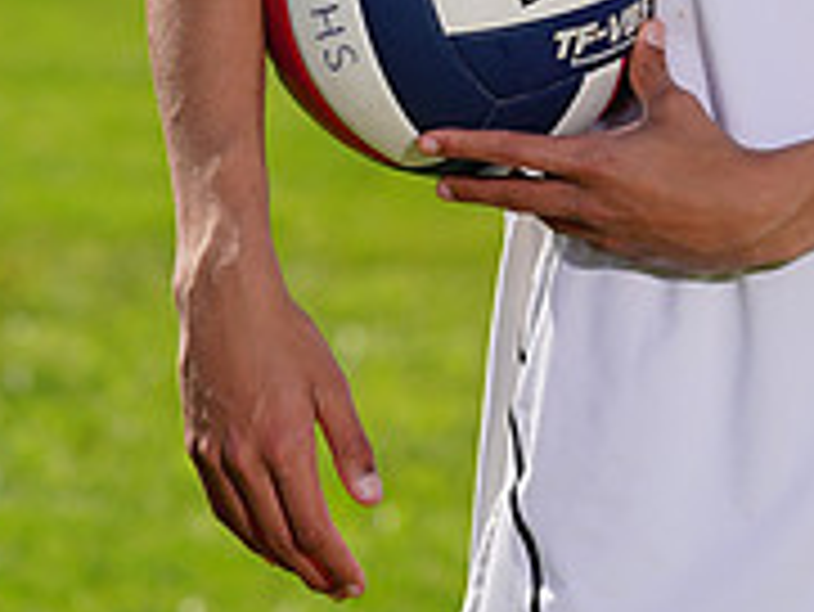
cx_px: 767
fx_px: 15366
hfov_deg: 3.0
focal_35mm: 653
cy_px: -580
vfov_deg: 2.3
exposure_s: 1/200
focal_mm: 212
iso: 64
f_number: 8
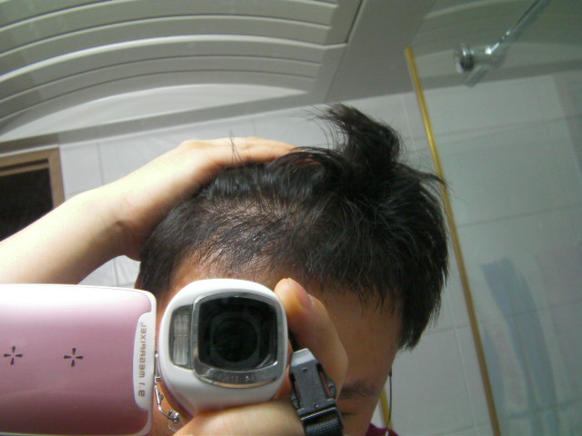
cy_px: 218
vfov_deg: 37.7
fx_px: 639
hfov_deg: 49.0
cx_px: 291
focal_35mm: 38
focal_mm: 6.8
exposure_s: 1/20.6
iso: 200
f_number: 3.5
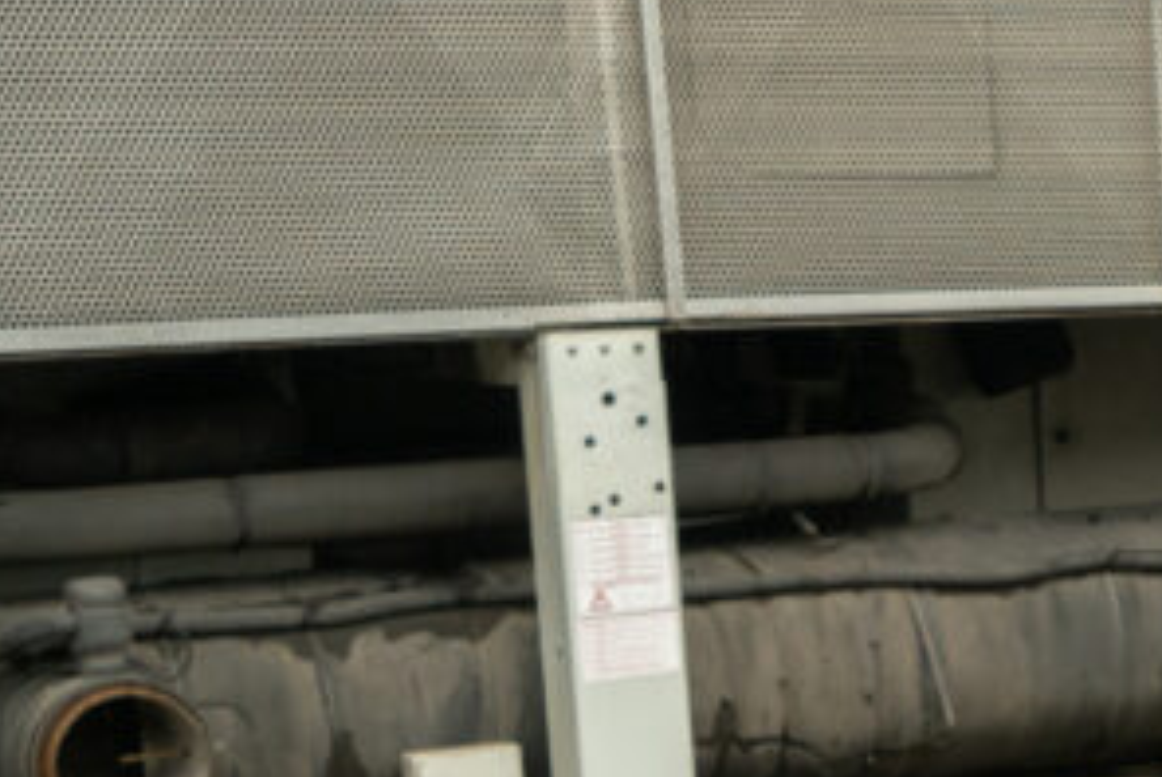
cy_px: 936
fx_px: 3683
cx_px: 1904
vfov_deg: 11.8
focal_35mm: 114
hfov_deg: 15.9
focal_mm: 33
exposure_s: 1/100
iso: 400
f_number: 5.6
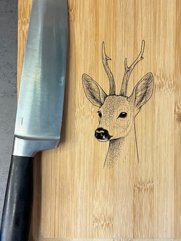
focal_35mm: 45
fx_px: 314
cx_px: 112
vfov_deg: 42.1
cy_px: 124
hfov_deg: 32.0
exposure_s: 1/98
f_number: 1.8
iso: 64
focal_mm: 3
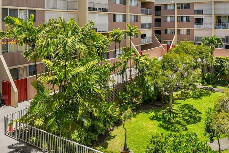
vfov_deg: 40.8
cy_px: 23
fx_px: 192
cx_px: 175
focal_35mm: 30
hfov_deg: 58.0
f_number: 8
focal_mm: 14.6
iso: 100
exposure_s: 1/320
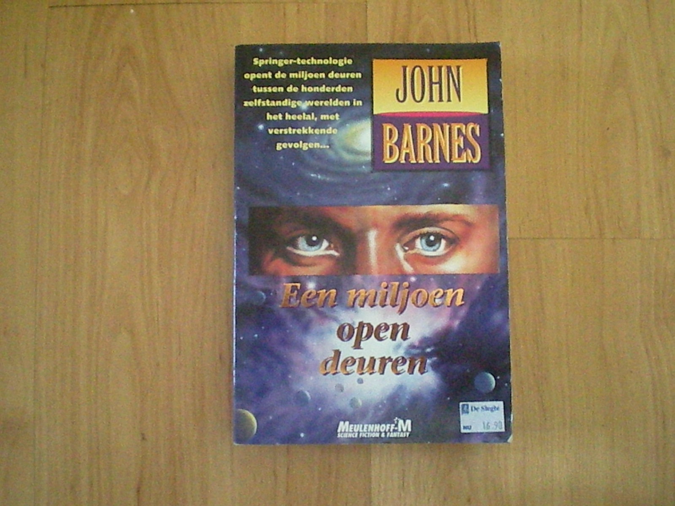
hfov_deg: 49.0
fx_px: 741
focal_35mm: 38
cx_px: 338
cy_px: 253
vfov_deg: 37.7
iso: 1800
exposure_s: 1/76.8
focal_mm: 6.3
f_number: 3.1
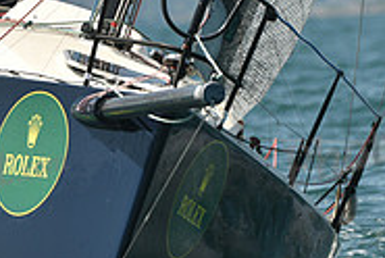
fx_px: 13411
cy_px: 55
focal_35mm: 1252
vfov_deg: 1.1
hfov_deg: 1.6
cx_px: 177
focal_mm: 400
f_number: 6.3
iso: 250
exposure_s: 1/1250
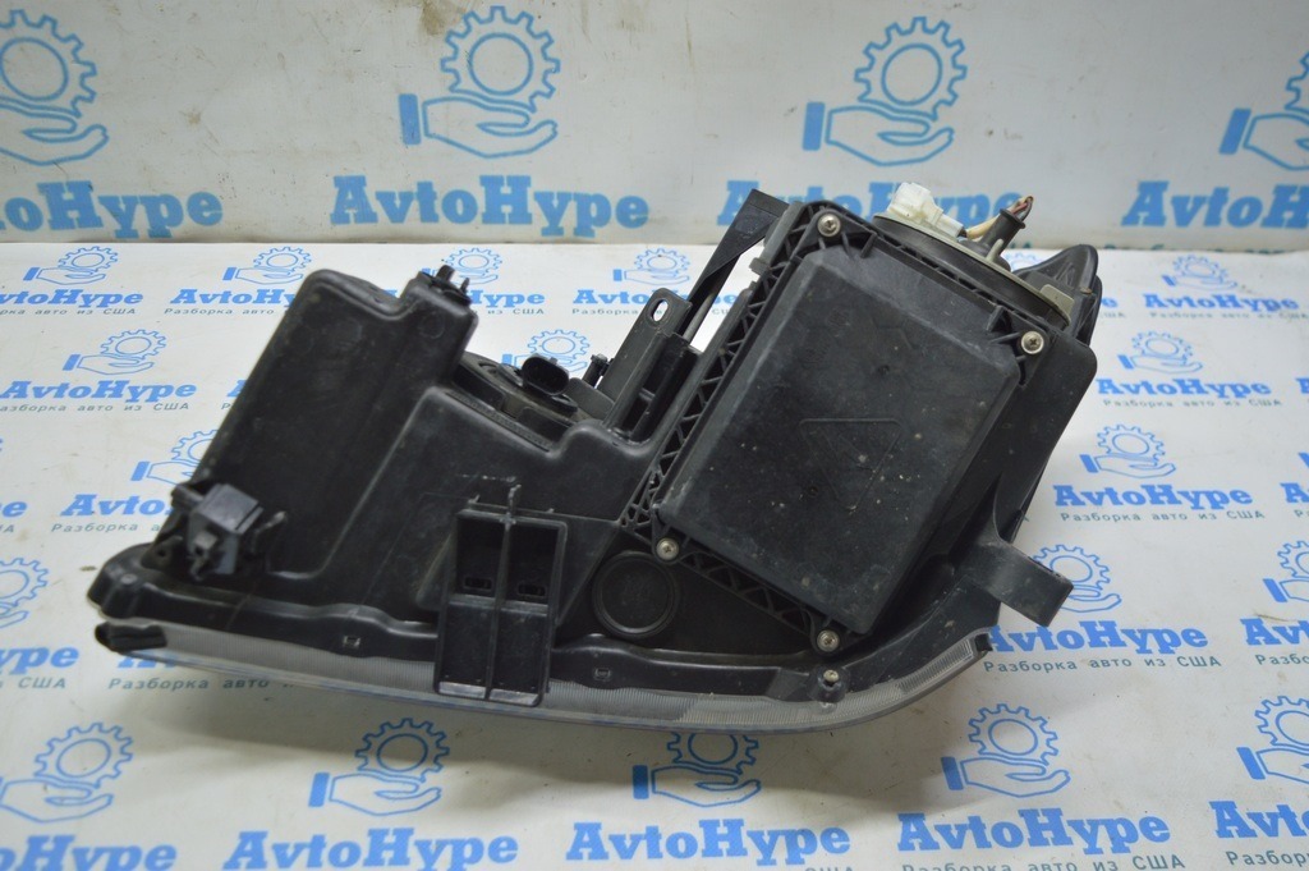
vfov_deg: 36.8
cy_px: 436
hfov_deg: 53.2
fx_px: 1308
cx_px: 654
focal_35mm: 36
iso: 400
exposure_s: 1/40
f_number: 4
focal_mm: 24
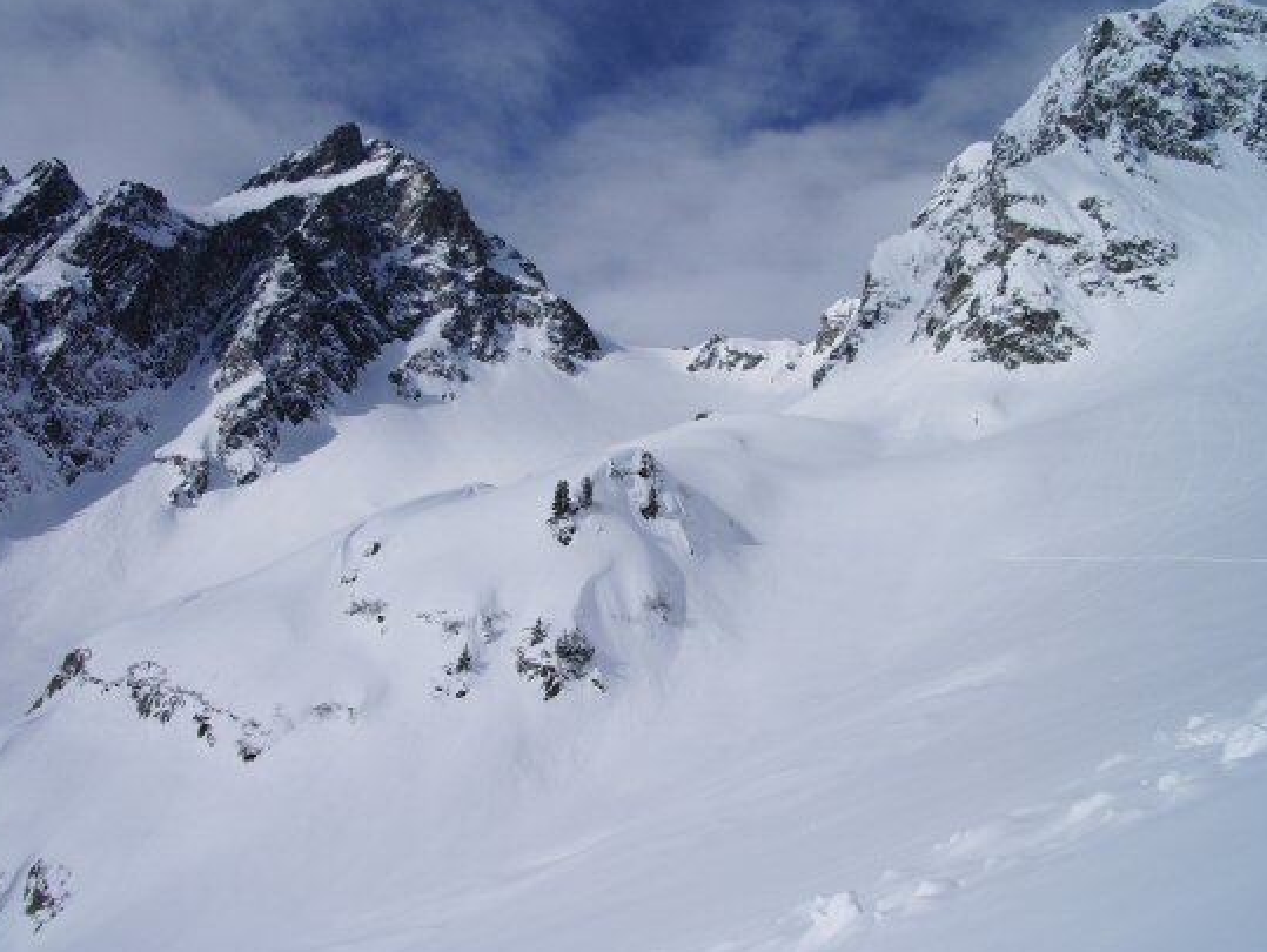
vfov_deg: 39.7
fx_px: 1319
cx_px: 624
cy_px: 477
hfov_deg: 51.3
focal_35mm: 36
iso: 50
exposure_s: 1/1500
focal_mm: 5.8
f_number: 4.3
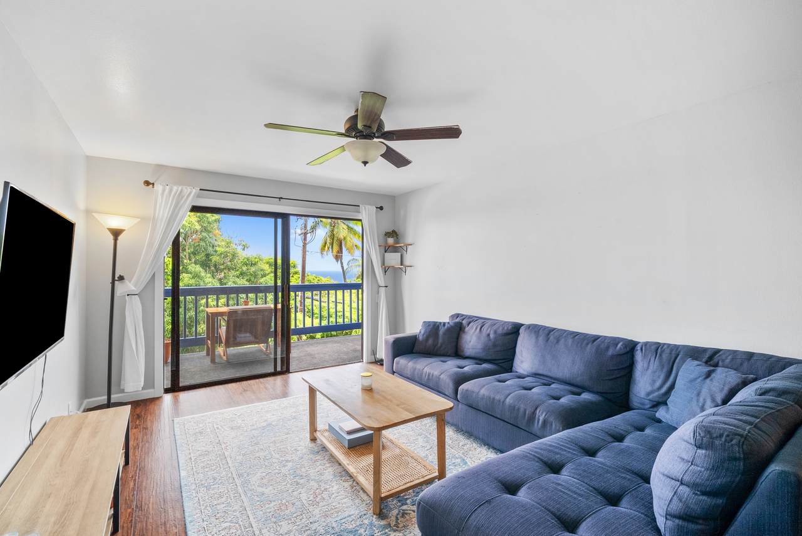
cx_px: 401
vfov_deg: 73.8
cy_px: 268
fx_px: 357
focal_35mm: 16
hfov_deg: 96.7
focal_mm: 16
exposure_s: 1/4
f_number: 11
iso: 640
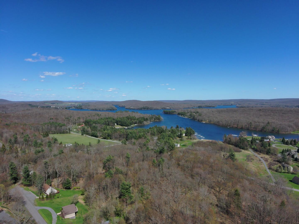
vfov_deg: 63.4
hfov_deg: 79.0
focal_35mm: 21
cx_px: 150
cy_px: 112
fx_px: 181
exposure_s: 1/120
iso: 352
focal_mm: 3.7
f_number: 2.8
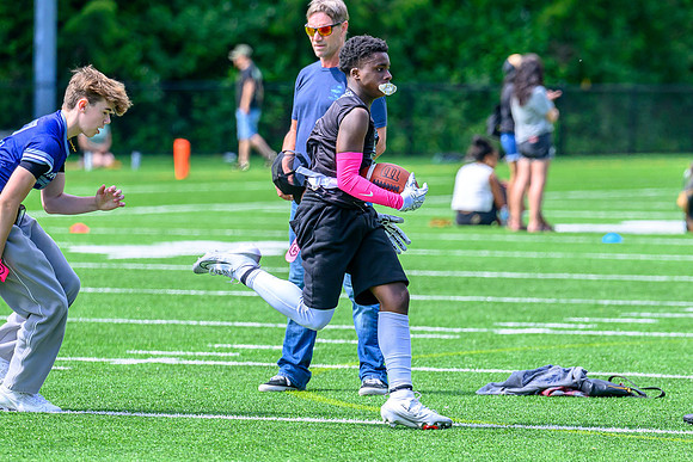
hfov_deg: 6.2
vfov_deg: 4.1
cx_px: 442
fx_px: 6421
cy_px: 218
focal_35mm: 333
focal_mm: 200
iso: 360
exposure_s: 1/2000
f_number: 3.5
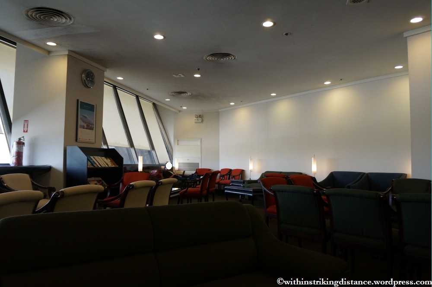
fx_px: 324
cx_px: 216
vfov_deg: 47.8
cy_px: 144
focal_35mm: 27
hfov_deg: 67.4
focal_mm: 18
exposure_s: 1/160
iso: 1250
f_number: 4
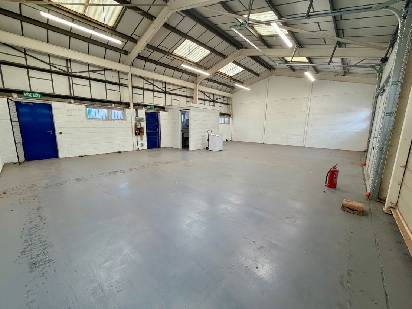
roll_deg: -0.3
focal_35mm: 14
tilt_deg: -9.2
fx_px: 167
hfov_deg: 102.1
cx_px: 206
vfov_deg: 85.7
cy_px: 154
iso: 100
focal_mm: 2.22
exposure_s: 1/100
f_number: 2.2
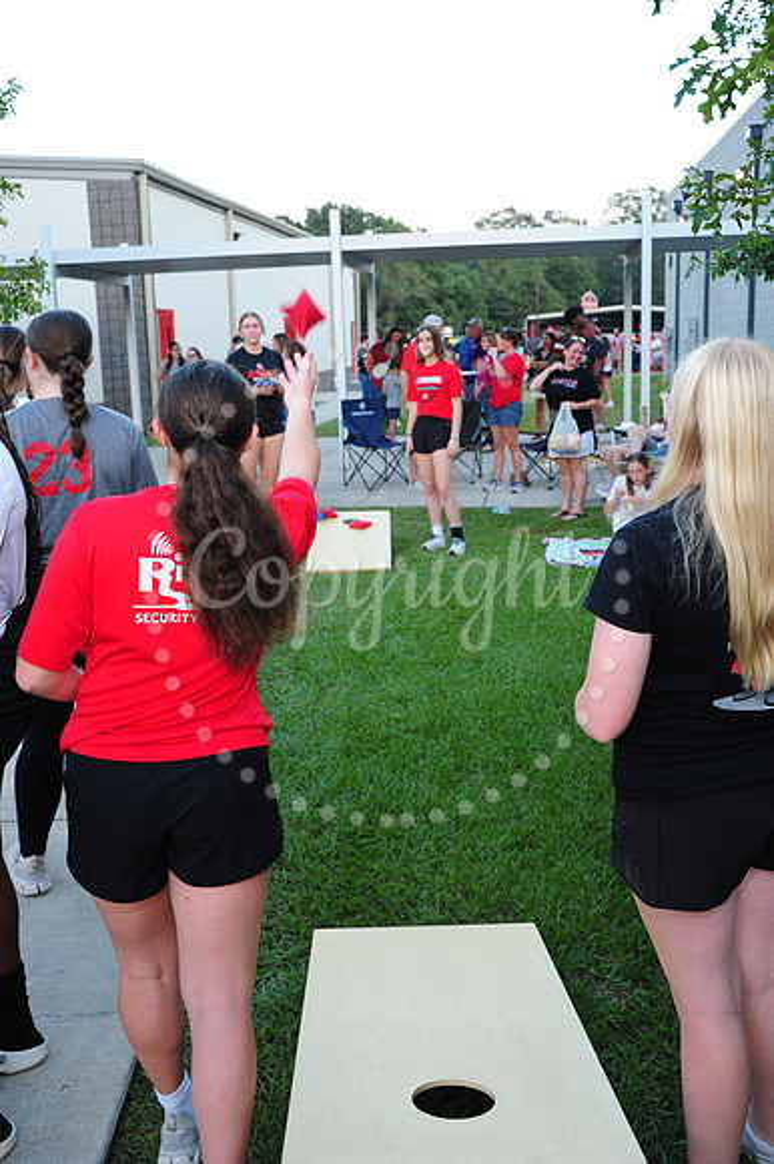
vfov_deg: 27.0
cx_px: 387
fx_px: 2421
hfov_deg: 18.2
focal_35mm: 75
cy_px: 582
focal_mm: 75
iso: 1250
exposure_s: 1/60
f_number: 8
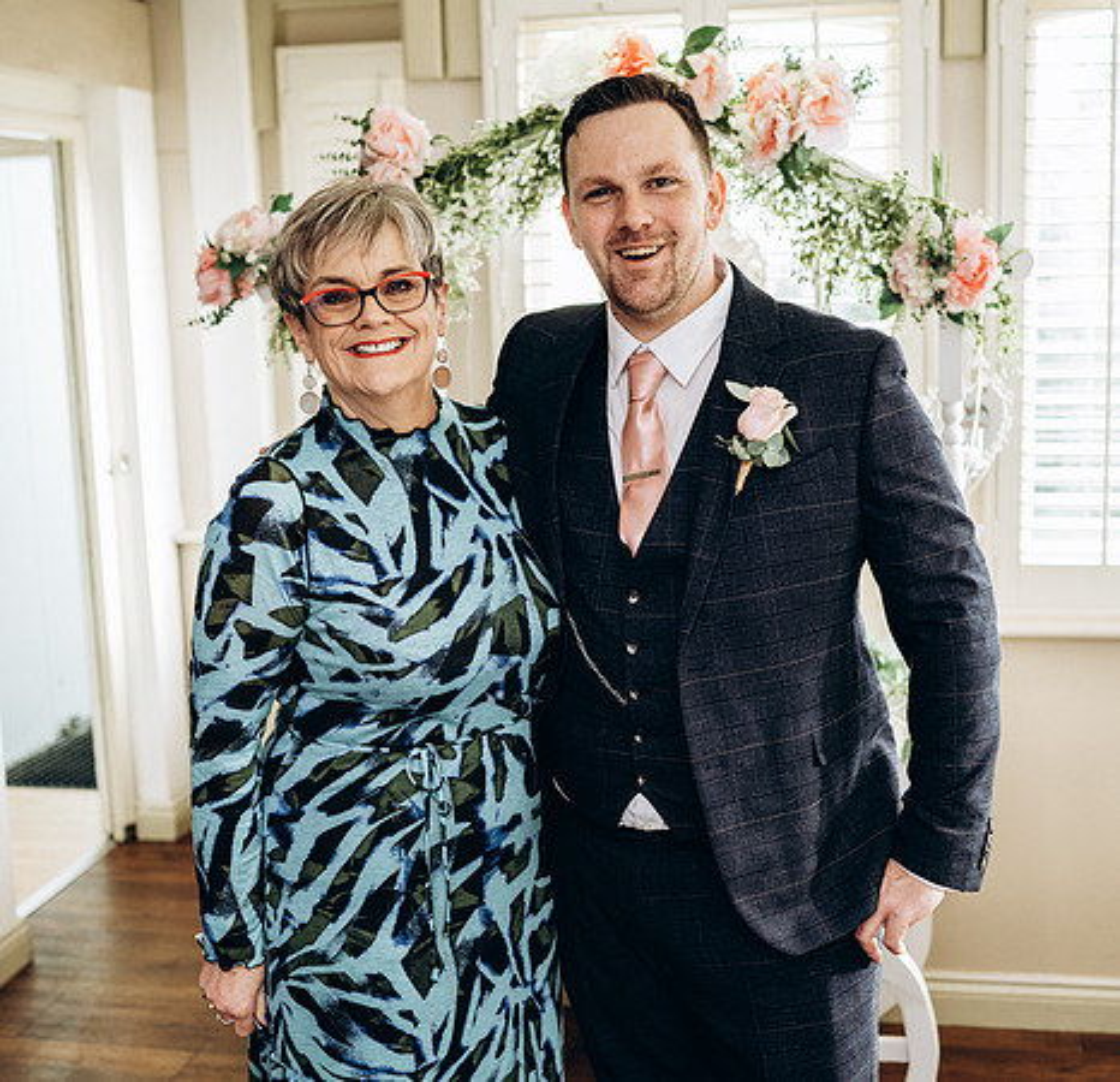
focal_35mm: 47
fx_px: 1702
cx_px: 595
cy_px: 535
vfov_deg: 35.3
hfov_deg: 36.4
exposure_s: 1/100
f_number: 2.5
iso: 640
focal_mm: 35
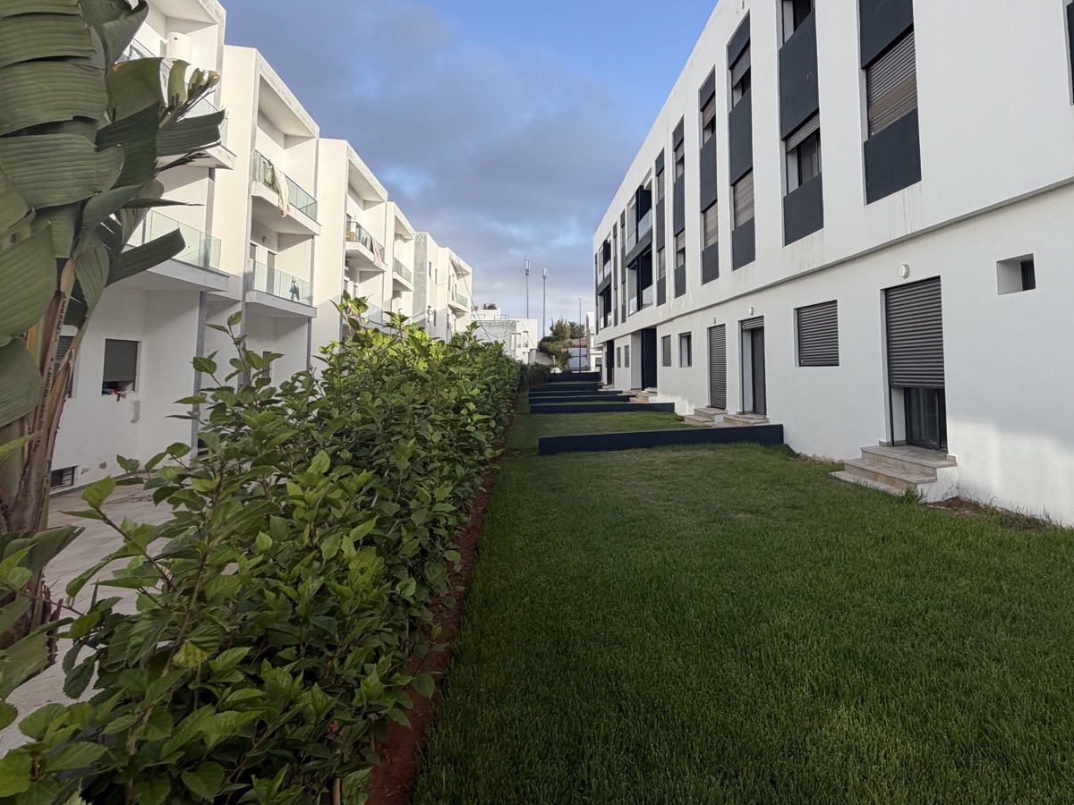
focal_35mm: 21
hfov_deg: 74.8
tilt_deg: +5.5
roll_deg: +1.0
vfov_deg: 62.5
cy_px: 300
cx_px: 769
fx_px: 652
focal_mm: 2.22
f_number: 2.2
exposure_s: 1/726
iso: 40
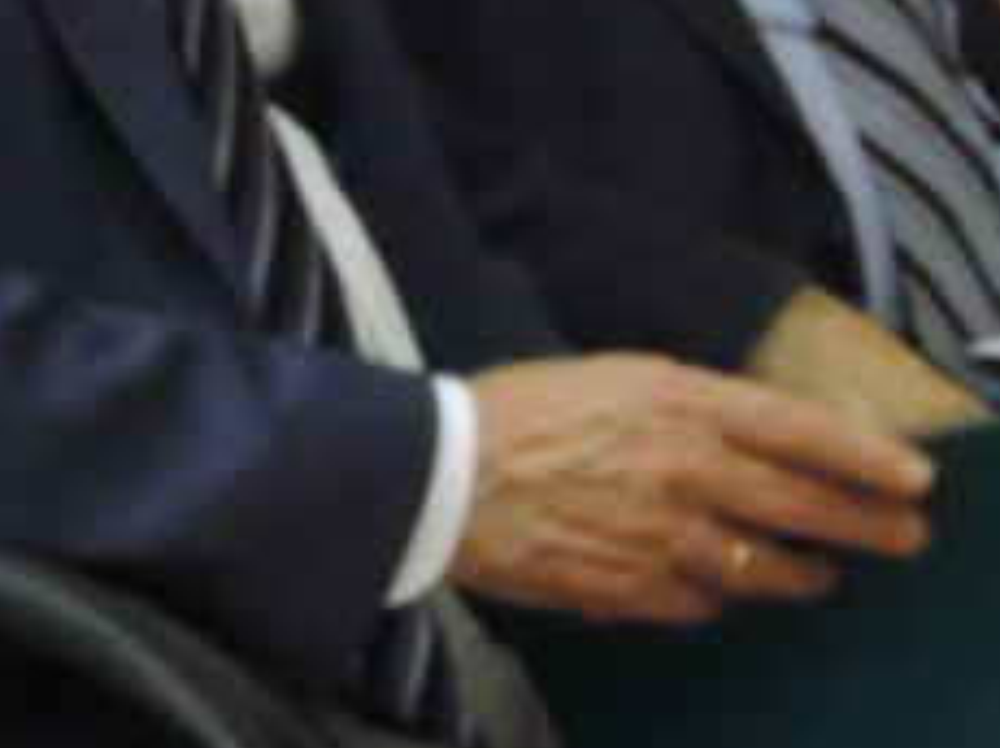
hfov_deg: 3.1
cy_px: -470
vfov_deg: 2.3
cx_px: -809
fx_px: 18642
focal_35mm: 646
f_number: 4.4
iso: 800
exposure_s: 1/20
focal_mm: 25.8
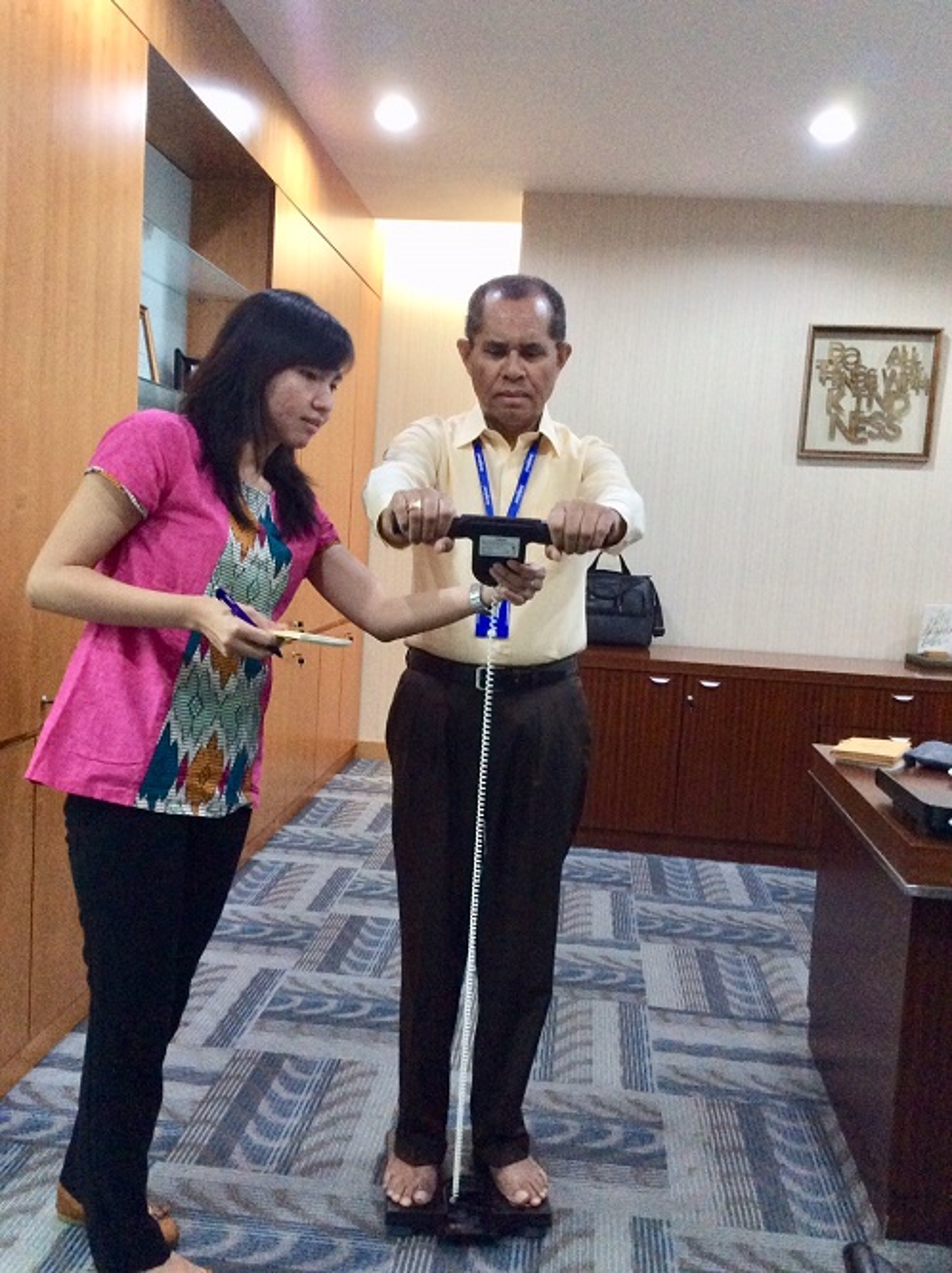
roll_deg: -4.0
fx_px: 1176
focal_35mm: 32
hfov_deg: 44.1
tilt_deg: -5.9
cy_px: 636
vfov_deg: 56.9
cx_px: 476
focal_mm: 3.3
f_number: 2.4
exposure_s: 1/25
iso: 320
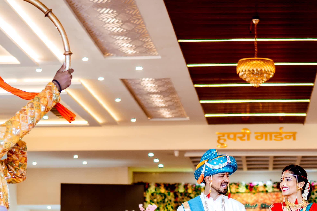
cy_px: 195
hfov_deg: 18.9
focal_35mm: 107
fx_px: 942
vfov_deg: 12.7
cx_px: 246
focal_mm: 35
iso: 160
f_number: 1.4
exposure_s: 1/250
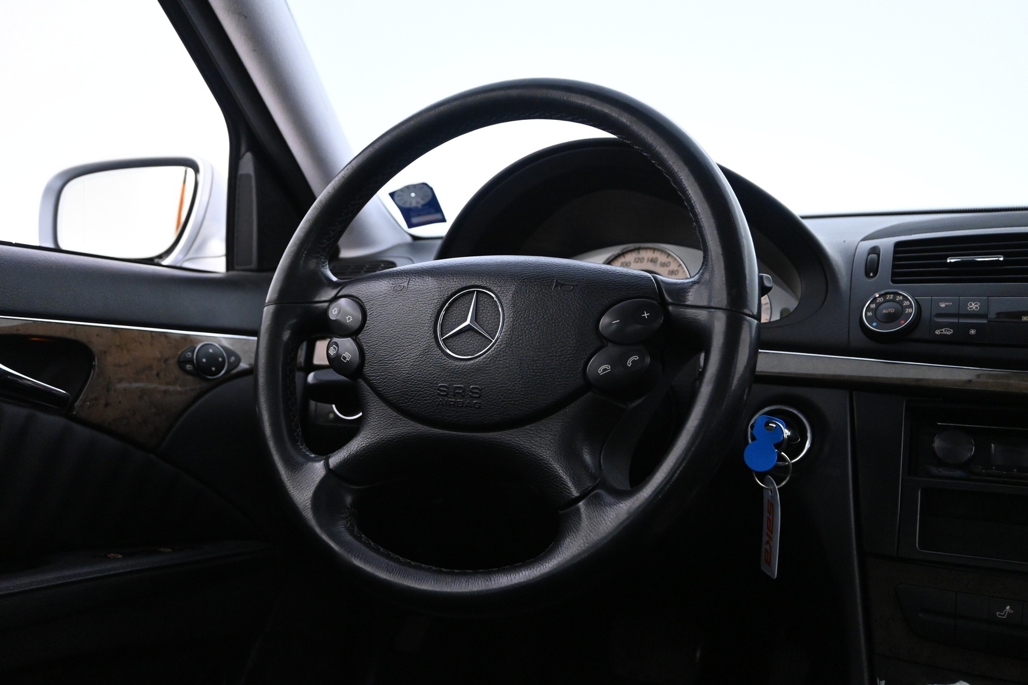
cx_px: 514
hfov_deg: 59.5
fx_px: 899
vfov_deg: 41.7
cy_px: 342
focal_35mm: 32
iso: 3200
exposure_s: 1/40
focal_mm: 21
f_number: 4
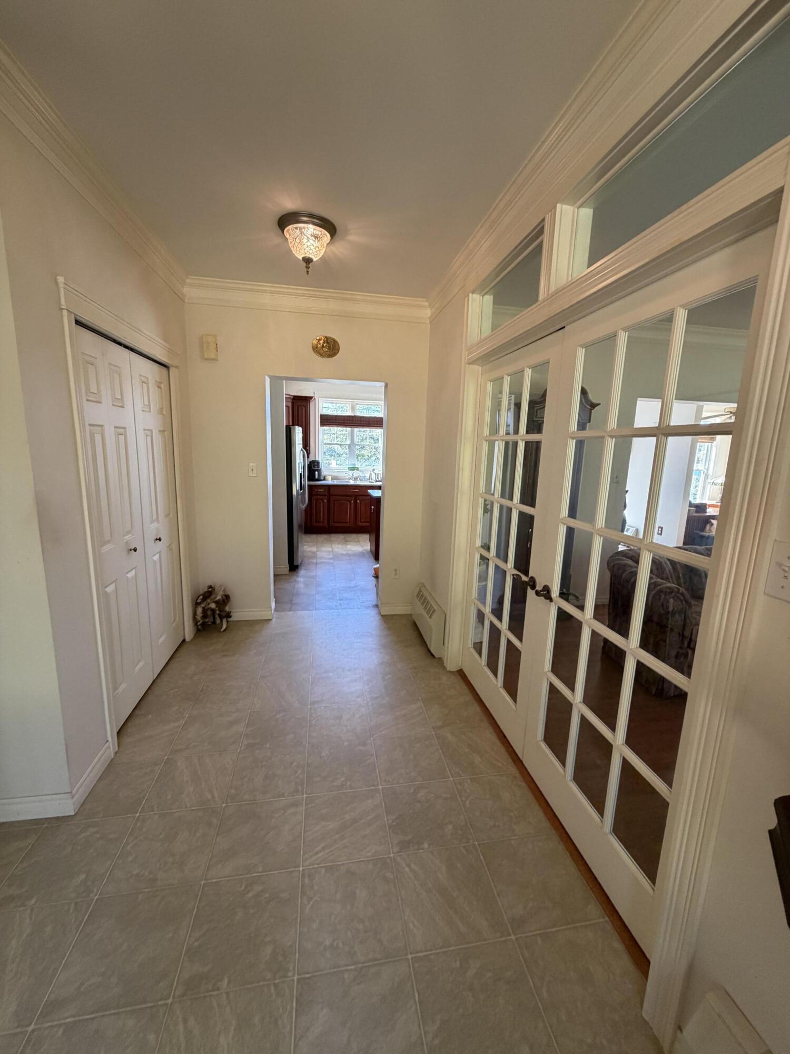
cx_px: 395
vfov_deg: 102.1
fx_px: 426
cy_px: 527
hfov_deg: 85.7
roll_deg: -1.5
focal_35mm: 14
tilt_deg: -10.8
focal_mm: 2.22
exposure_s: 1/120
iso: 320
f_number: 2.2
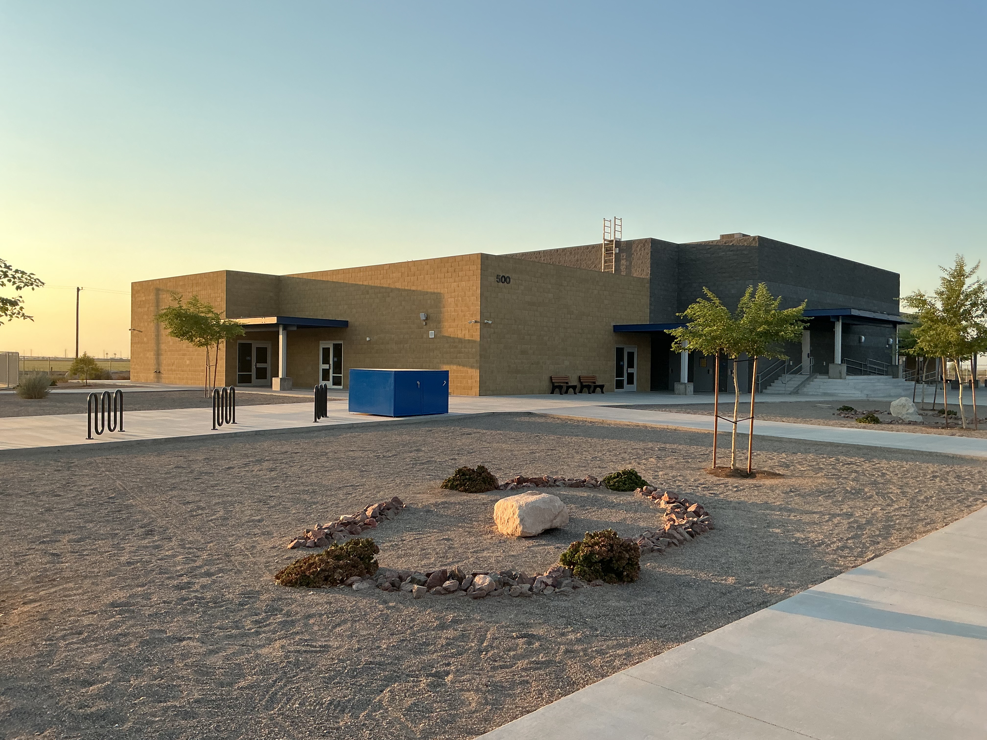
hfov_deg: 61.7
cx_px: 494
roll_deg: -0.3
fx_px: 827
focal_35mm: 29
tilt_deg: +0.7
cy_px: 370
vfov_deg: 48.2
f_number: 1.8
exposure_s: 1/829
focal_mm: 3
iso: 25
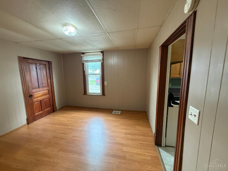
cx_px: 114
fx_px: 92
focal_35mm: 14
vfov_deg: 85.7
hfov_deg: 102.1
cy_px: 86
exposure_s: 1/60
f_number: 2.2
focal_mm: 2.22
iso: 400
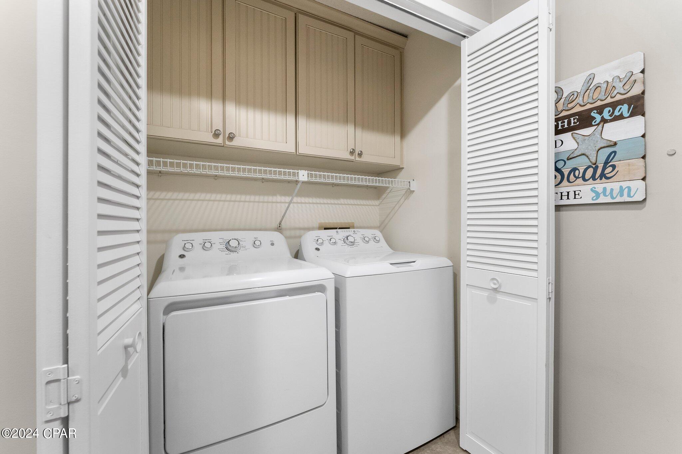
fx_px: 280
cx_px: 341
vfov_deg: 78.0
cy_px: 227
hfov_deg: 101.2
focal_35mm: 15
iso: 1000
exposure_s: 1/60
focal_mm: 14.8
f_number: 8
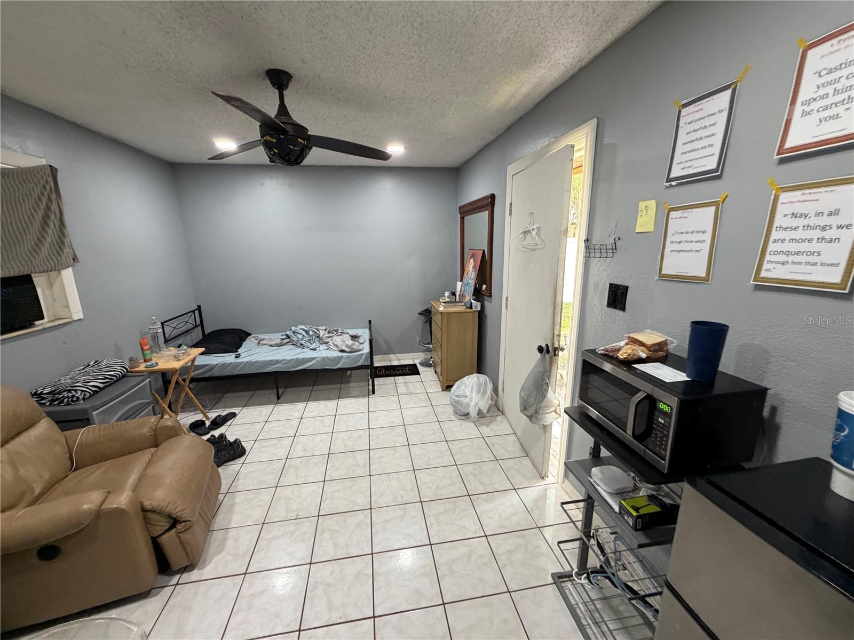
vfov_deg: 85.7
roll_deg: +0.8
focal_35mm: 14
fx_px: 345
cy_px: 320
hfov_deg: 102.1
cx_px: 427
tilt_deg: -7.6
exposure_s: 1/60
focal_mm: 2.22
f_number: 2.2
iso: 250
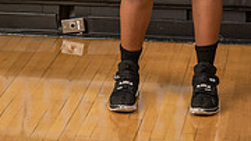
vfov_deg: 6.5
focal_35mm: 183
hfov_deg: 11.8
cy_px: -127
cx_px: 179
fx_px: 1217
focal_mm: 70
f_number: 9
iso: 100
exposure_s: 1/125
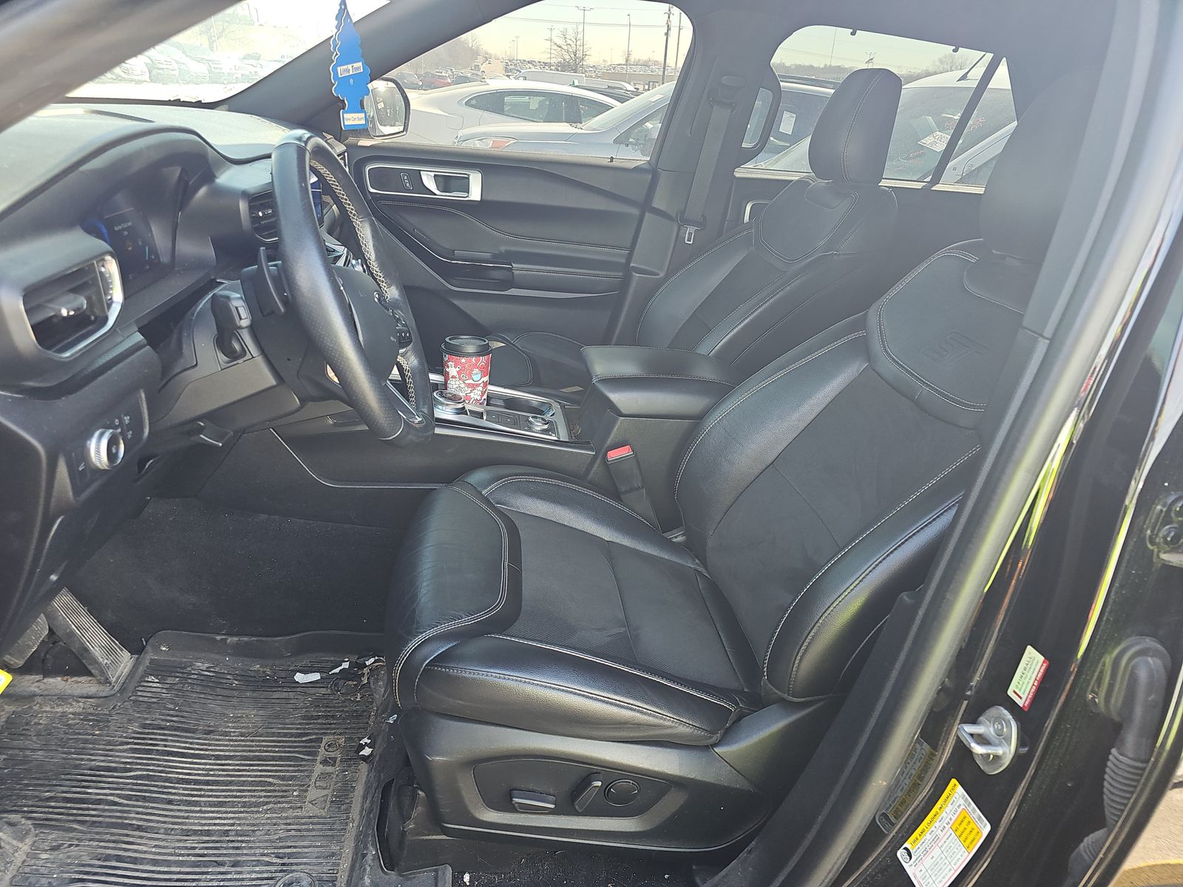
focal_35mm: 23
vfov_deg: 58.9
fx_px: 786
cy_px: 444
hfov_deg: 73.9
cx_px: 592
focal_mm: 6.3
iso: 148
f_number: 1.7
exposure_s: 1/59
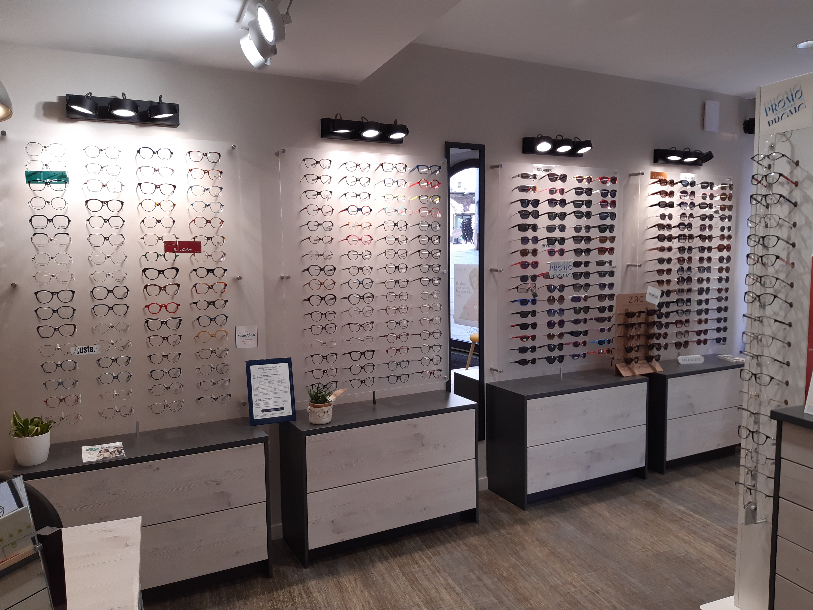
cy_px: 305
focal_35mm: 26
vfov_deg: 53.1
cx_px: 406
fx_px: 611
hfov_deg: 67.3
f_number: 1.7
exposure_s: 1/100
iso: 64
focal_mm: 3.92
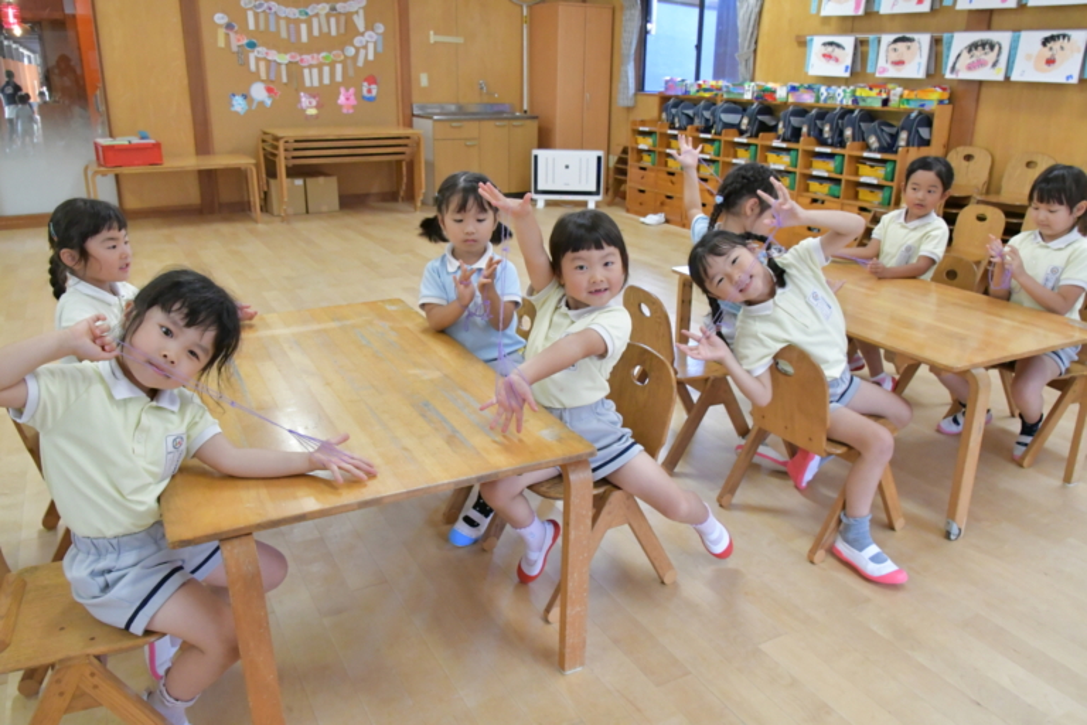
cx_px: 544
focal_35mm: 27
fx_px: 815
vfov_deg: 47.9
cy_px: 362
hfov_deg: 67.4
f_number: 7.1
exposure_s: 1/200
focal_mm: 18
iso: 6400
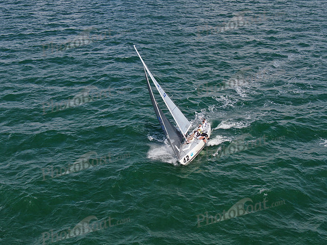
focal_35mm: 48
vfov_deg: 30.3
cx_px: 164
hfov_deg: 39.7
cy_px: 122
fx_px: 453
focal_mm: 8.6
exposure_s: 1/800
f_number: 3.8
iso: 100
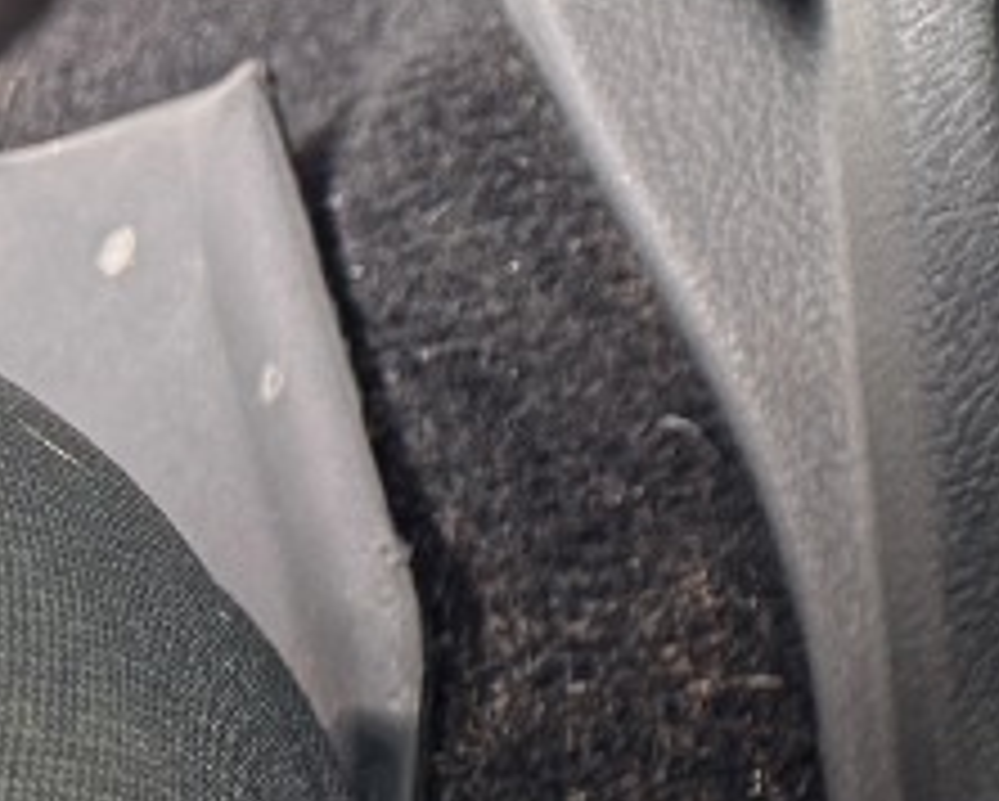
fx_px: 4498
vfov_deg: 9.6
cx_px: 2799
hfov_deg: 10.1
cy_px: -724
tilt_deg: -52.6
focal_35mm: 152
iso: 200
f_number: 1.78
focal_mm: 6.76
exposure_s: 1/71
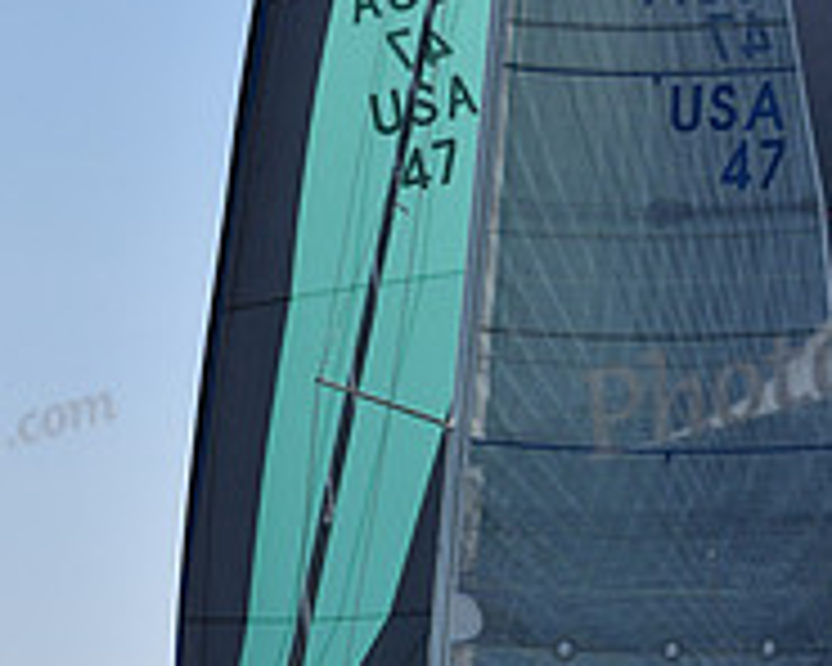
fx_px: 5073
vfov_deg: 7.5
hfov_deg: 9.4
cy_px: 176
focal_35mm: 206
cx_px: 349
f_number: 8
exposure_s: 1/800
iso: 400
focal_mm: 70
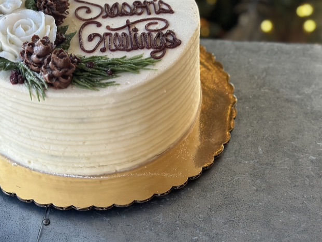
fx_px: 735
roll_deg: +5.9
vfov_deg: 18.5
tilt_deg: -38.7
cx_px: 92
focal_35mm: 79
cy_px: 46
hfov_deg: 24.5
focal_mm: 6.86
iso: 160
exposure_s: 1/134
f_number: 1.78
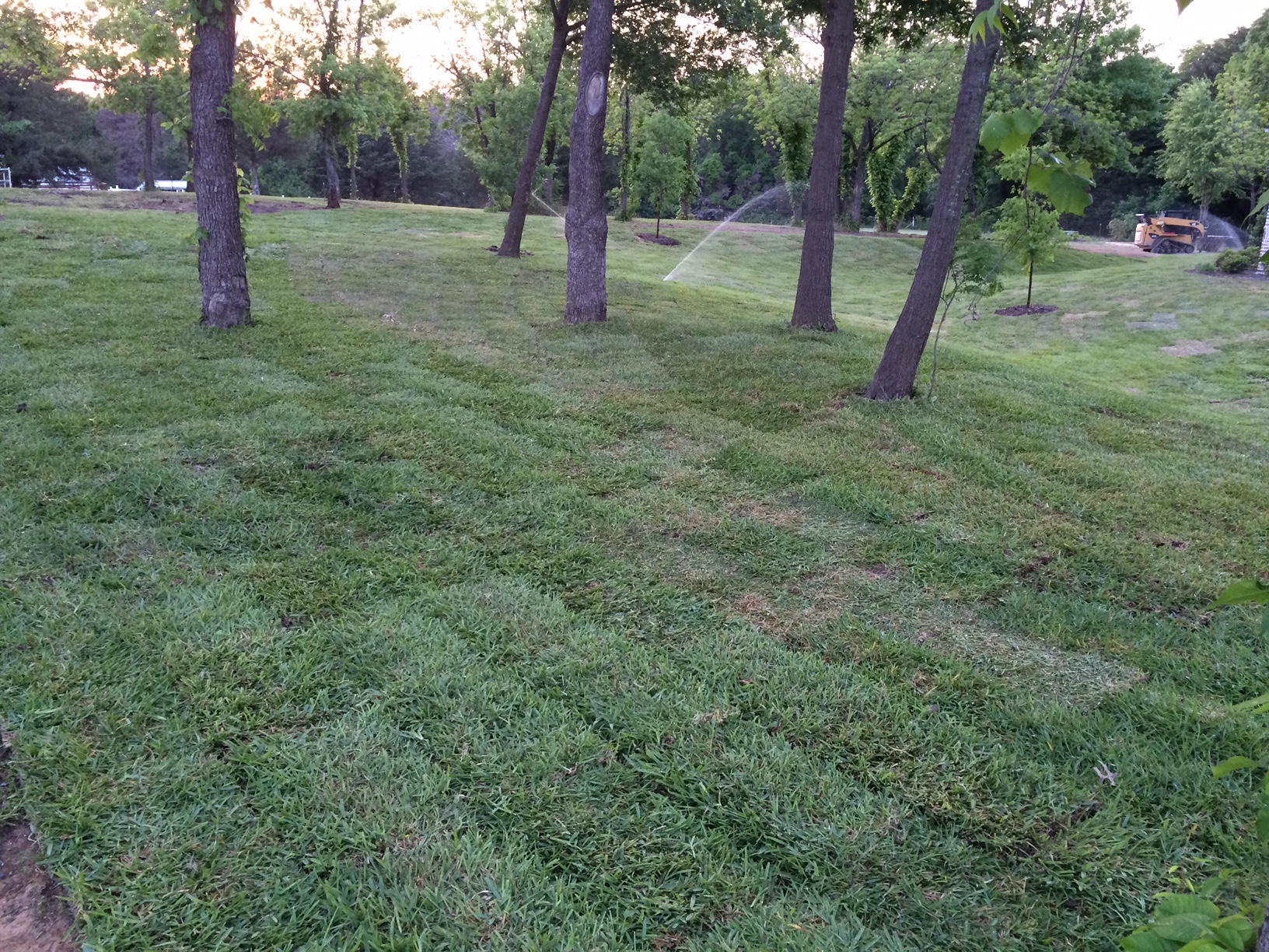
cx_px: 634
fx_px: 1063
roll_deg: -0.4
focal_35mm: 29
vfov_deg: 48.2
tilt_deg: -16.3
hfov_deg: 61.7
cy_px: 476
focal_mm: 4.15
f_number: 2.2
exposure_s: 1/30
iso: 125
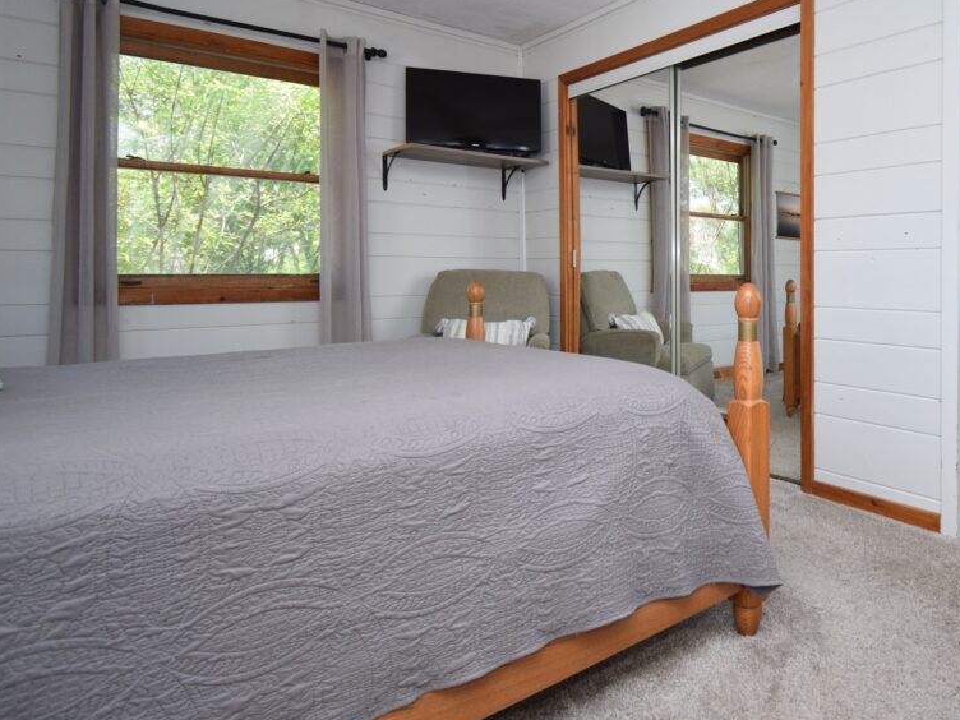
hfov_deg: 68.3
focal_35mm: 23
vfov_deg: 58.3
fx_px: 638
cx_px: 740
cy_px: 281
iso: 400
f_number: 4.5
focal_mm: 10
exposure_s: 1/60
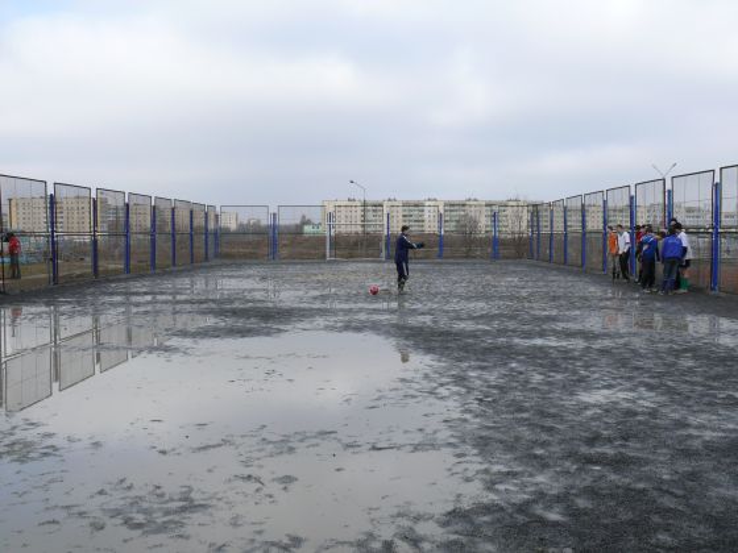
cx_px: 369
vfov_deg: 40.7
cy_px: 276
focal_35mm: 35
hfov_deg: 52.6
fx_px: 746
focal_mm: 7.4
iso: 100
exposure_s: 1/200
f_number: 5.6
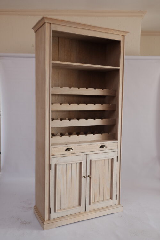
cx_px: 80
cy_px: 120
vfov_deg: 58.7
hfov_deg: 41.1
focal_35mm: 32
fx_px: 213
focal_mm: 21.4
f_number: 7.1
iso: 1600
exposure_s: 1/30
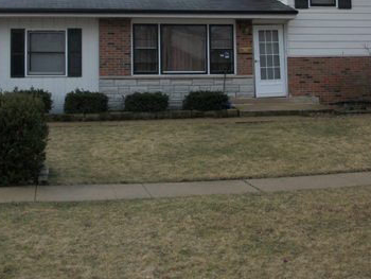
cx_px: 176
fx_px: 686
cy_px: 41
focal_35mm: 64
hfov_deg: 30.2
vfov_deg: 22.5
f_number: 3.1
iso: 80
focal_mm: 6.3
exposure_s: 1/640
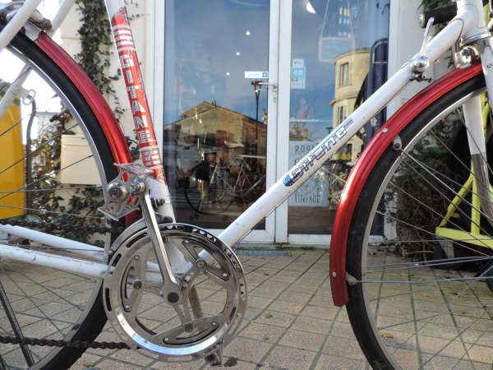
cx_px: 246
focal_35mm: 24
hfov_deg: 71.6
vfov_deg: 56.8
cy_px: 185
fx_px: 342
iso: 80
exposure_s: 1/160
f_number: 3
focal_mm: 4.3
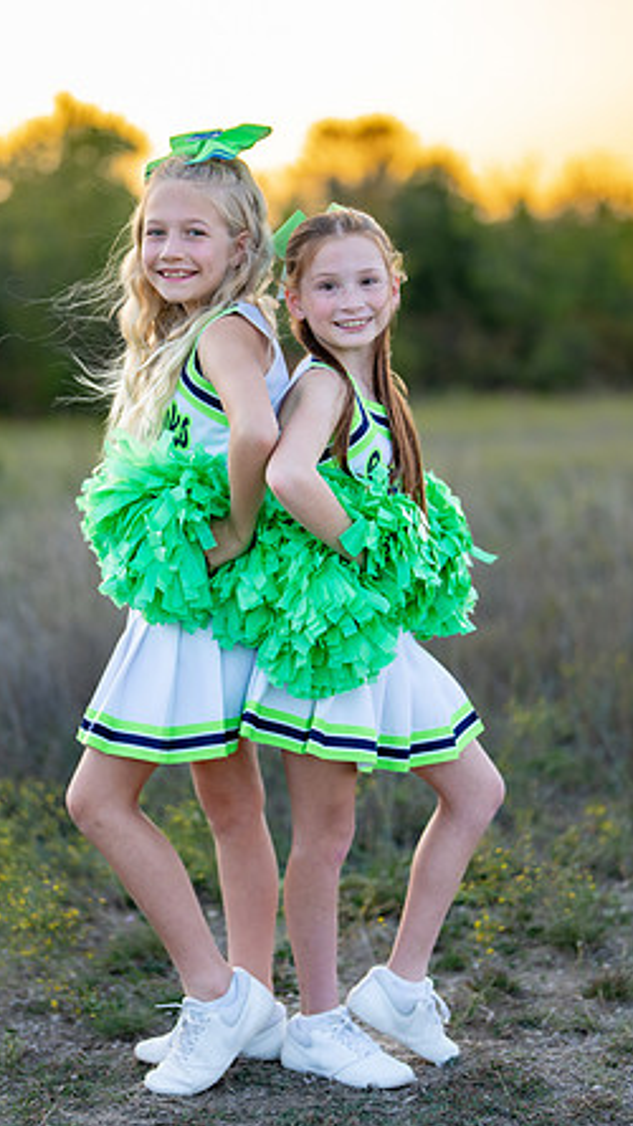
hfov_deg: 14.2
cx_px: 294
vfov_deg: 25.0
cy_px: 576
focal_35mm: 85
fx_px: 2539
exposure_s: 1/640
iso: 100
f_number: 1.2
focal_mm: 50
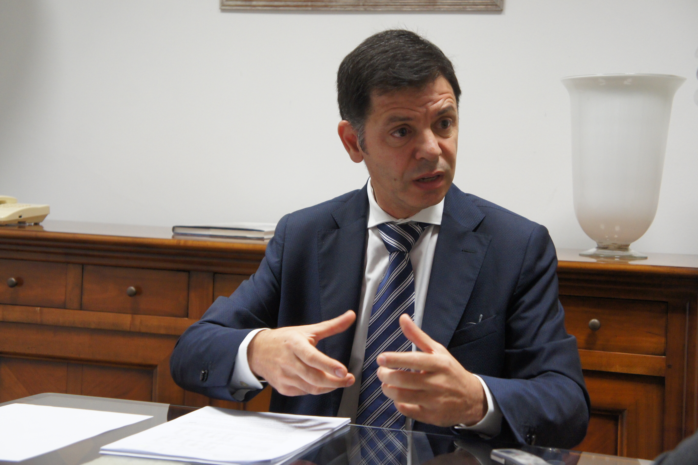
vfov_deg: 21.1
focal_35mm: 64
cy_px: 232
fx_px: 1250
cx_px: 349
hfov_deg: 31.2
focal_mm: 43
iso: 1600
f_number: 5
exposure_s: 1/40
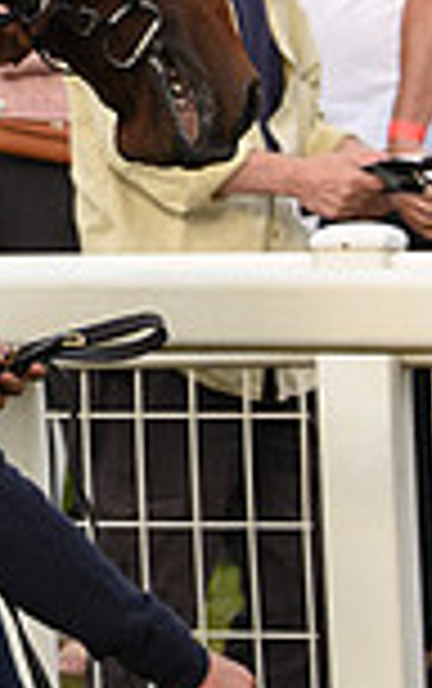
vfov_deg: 4.9
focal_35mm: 425
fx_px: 7983
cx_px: -734
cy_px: -110
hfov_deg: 3.1
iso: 400
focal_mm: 110
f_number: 5.6
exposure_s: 1/500
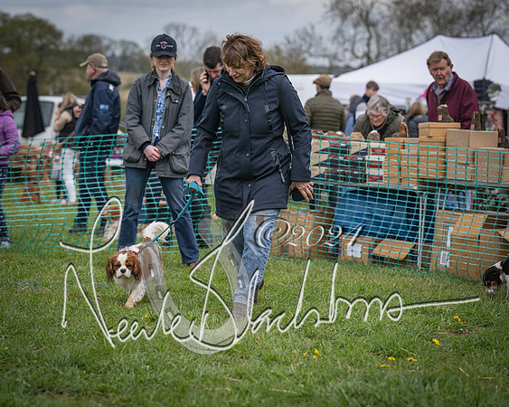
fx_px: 1713
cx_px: 254
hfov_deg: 16.9
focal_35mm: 114
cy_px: 204
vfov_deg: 13.5
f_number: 4
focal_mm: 101
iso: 400
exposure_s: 1/3200
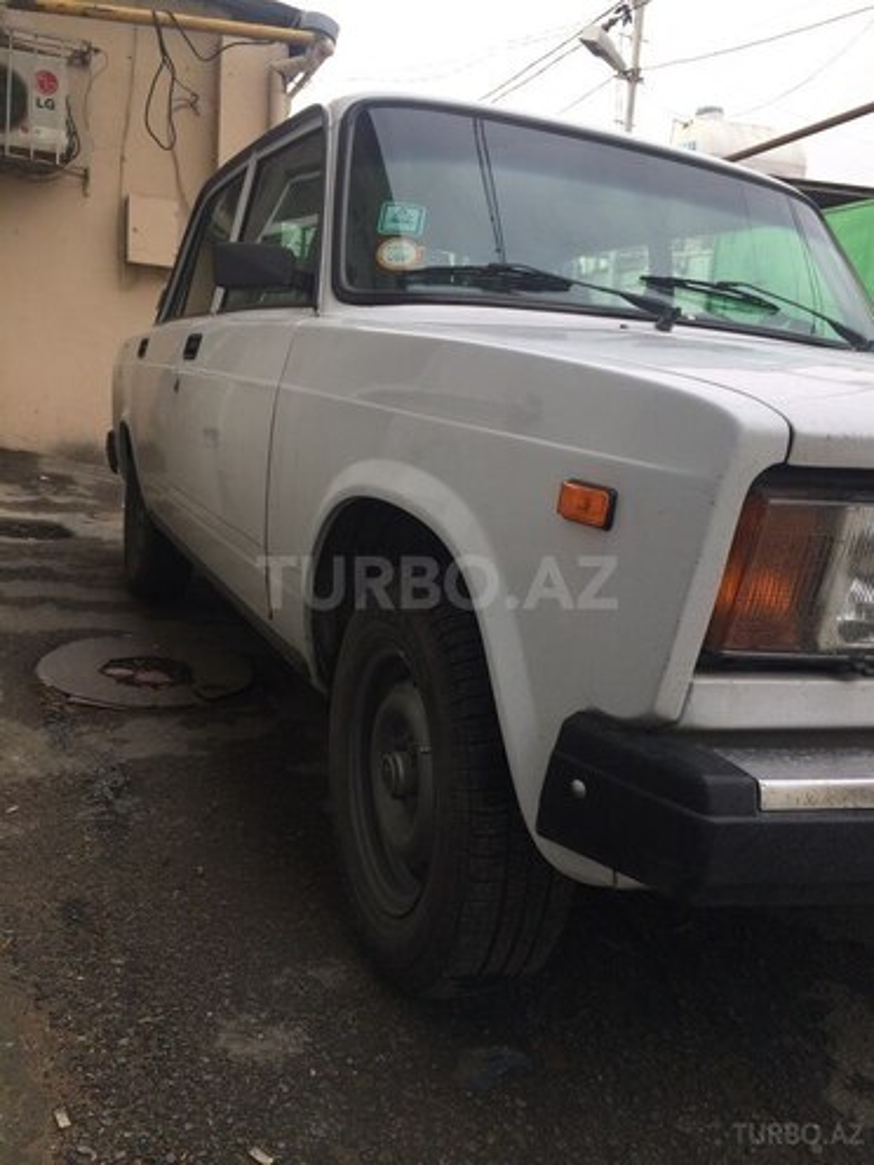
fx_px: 976
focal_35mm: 29
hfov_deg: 48.2
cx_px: 437
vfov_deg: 61.7
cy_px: 582
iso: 32
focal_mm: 4.15
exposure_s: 1/456
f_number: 2.2
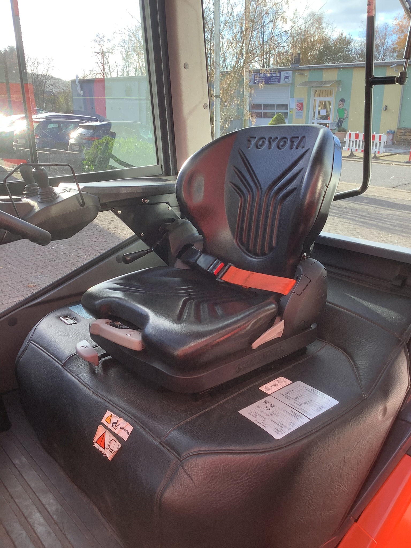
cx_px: 206
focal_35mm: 31
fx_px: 491
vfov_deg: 58.4
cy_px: 274
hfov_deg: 45.4
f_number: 2.4
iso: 25
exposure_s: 1/100
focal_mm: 3.3
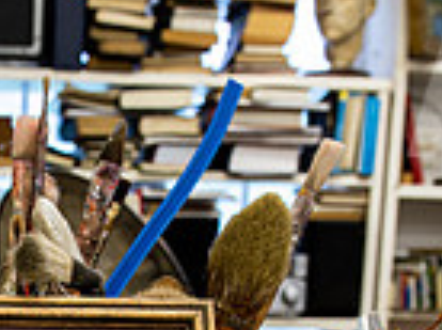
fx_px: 1275
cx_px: -29
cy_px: 476
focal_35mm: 100
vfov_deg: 13.9
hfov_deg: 19.0
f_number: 5.6
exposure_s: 1/4
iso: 64
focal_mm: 24
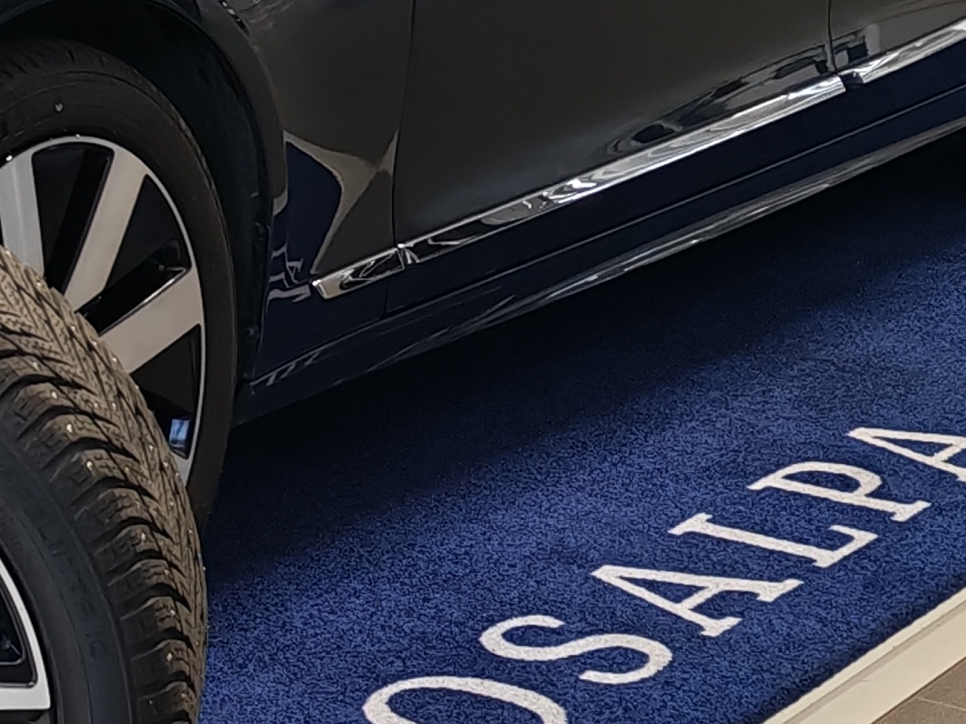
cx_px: -205
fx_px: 3766
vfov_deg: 10.8
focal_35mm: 135
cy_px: -57
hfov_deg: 14.2
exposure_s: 1/100
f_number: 1.9
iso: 92
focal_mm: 6.12
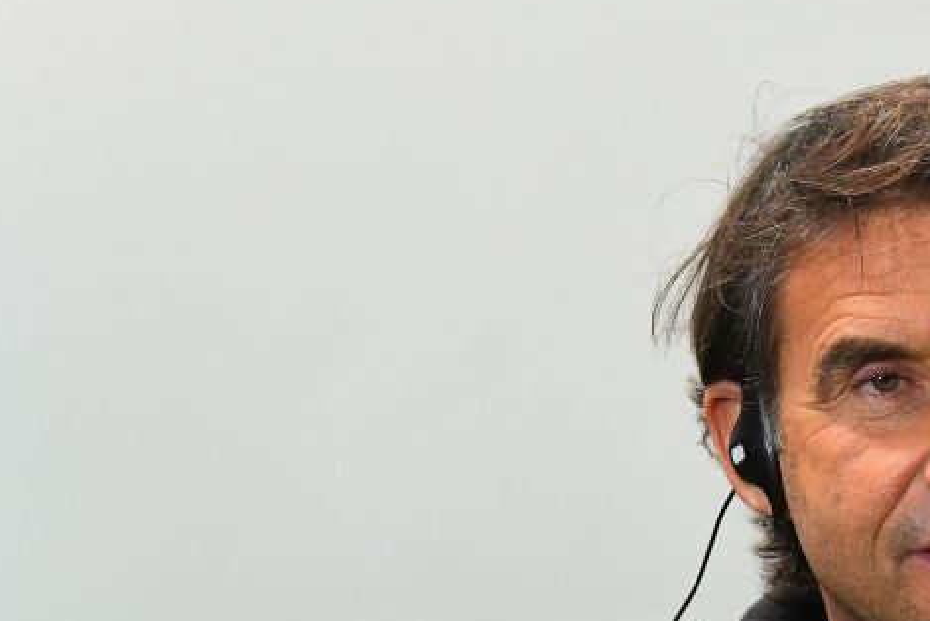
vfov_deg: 3.8
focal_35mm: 358
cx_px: 963
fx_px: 9251
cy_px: 551
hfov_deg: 5.7
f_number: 5
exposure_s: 1/1250
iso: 6400
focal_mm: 110
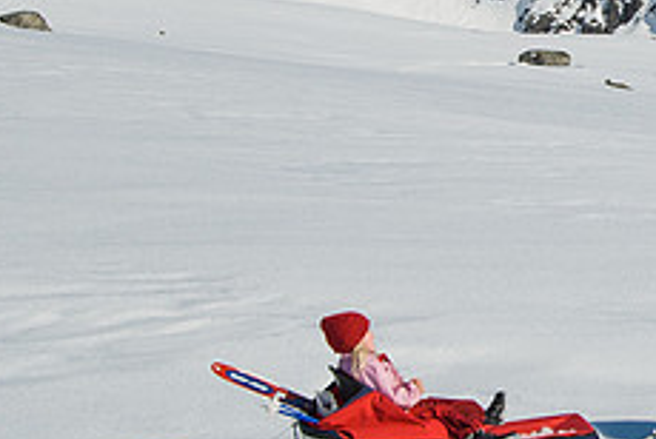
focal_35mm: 156
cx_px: 810
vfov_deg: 8.8
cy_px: 71
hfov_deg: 12.8
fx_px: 2846
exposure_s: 1/500
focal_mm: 40
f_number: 9
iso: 100
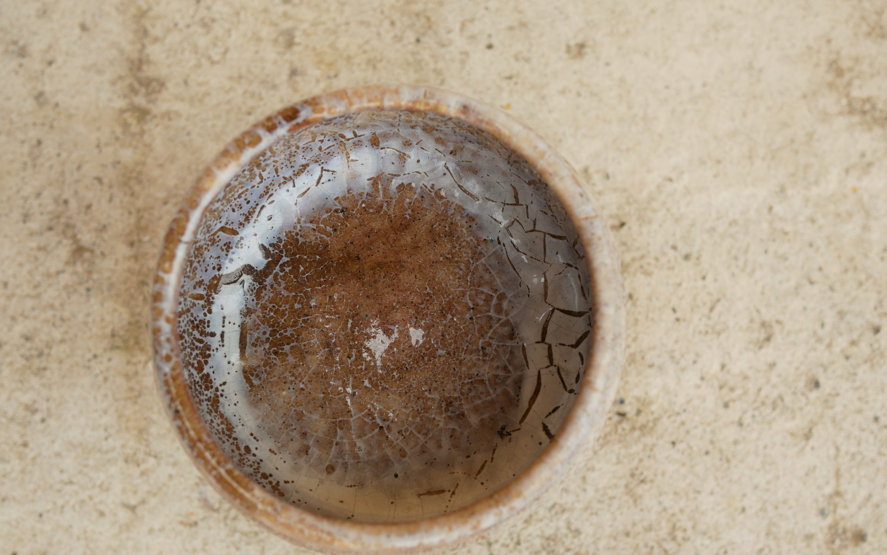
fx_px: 1064
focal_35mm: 44
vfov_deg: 29.2
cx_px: 442
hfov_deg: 45.3
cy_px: 290
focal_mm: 20
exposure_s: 1/320
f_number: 3.2
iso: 200
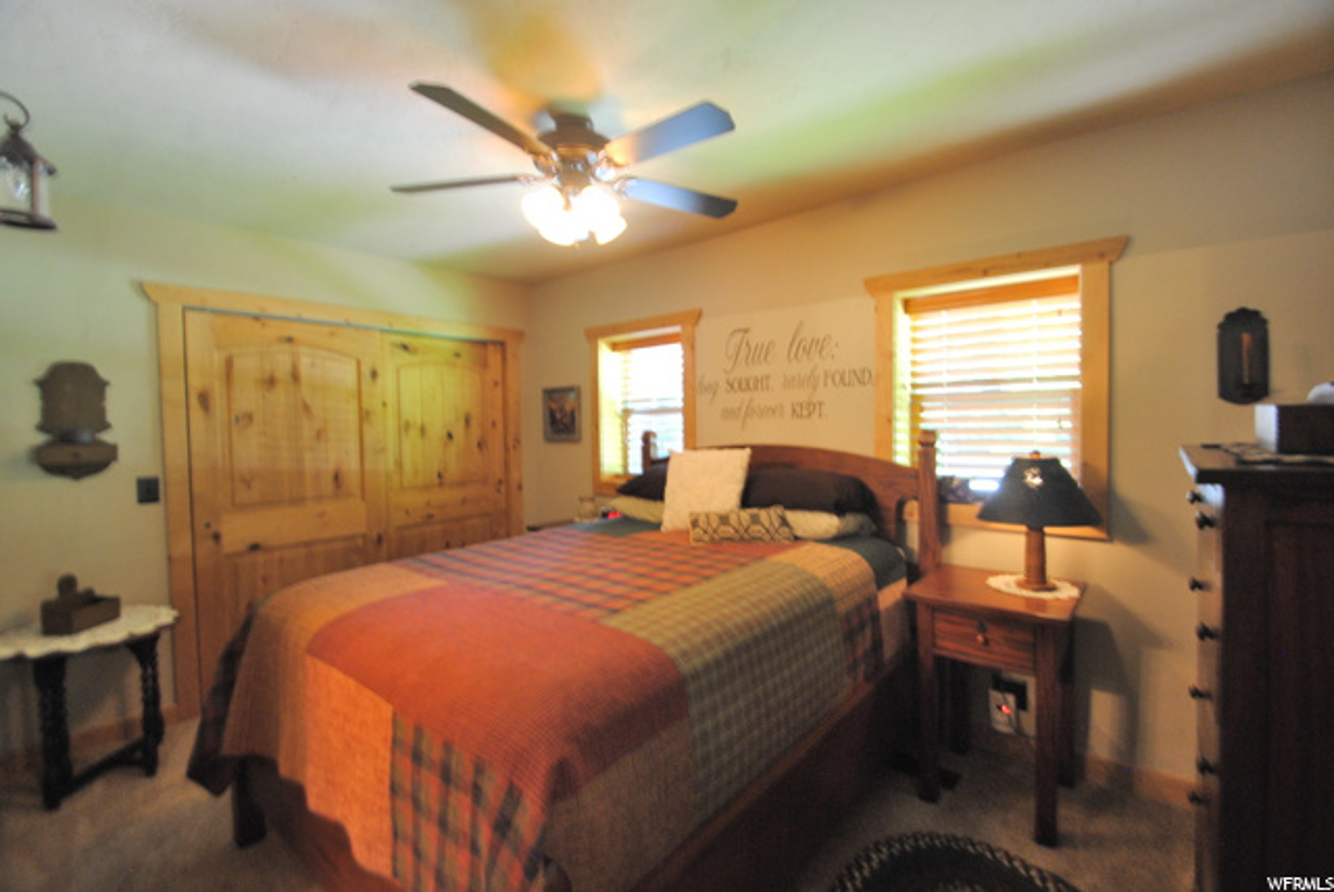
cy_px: 446
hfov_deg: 100.3
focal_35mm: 15
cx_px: 667
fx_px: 556
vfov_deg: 77.4
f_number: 3.5
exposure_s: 1/8
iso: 400
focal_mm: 10
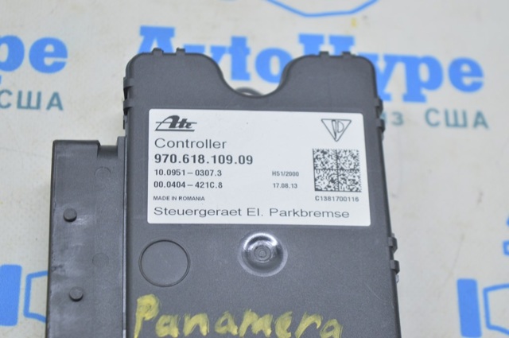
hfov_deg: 24.6
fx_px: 1165
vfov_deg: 16.5
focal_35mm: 82
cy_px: 169
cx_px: 254
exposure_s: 1/20
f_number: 5.6
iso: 400
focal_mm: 55
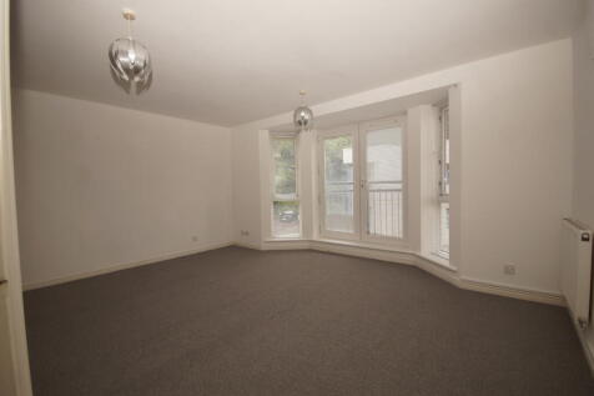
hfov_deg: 100.4
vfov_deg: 77.3
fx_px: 247
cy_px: 198
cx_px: 297
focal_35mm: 15
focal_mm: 10
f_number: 4
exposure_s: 1/60
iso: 100
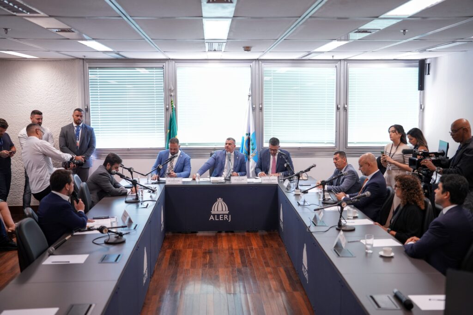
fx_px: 499
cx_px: 236
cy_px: 158
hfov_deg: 50.7
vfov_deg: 35.1
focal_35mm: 38
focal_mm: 38
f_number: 2
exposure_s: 1/250
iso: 800
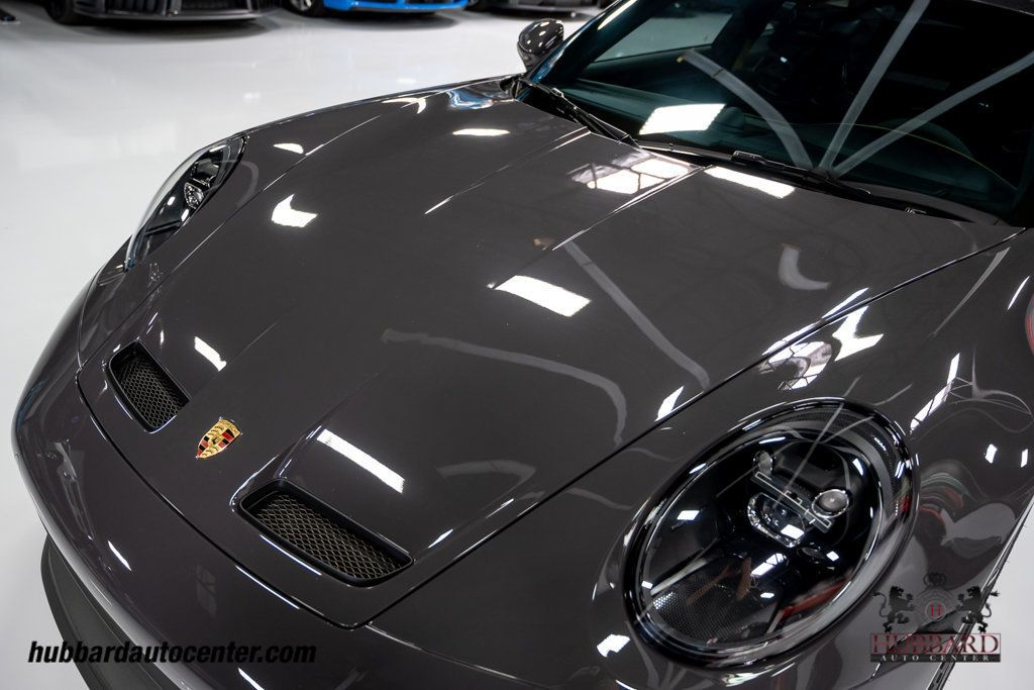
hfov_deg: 63.7
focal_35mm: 29
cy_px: 345
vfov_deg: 45.0
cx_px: 517
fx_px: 833
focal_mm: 29
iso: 800
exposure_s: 1/60
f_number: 4
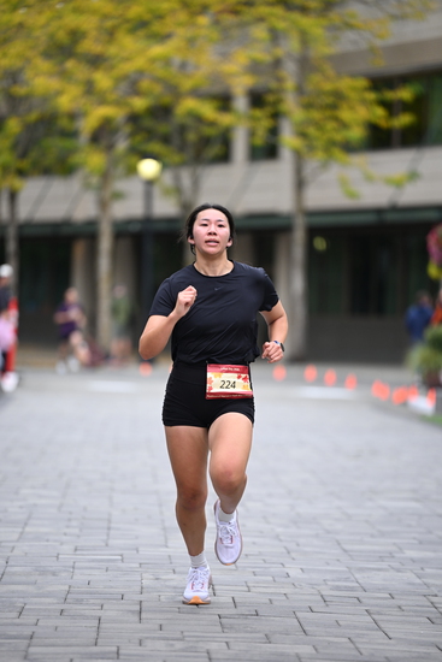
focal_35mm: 195
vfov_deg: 10.5
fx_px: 3589
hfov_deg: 7.0
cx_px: 221
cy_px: 331
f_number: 2.8
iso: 640
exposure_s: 1/2000
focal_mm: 195
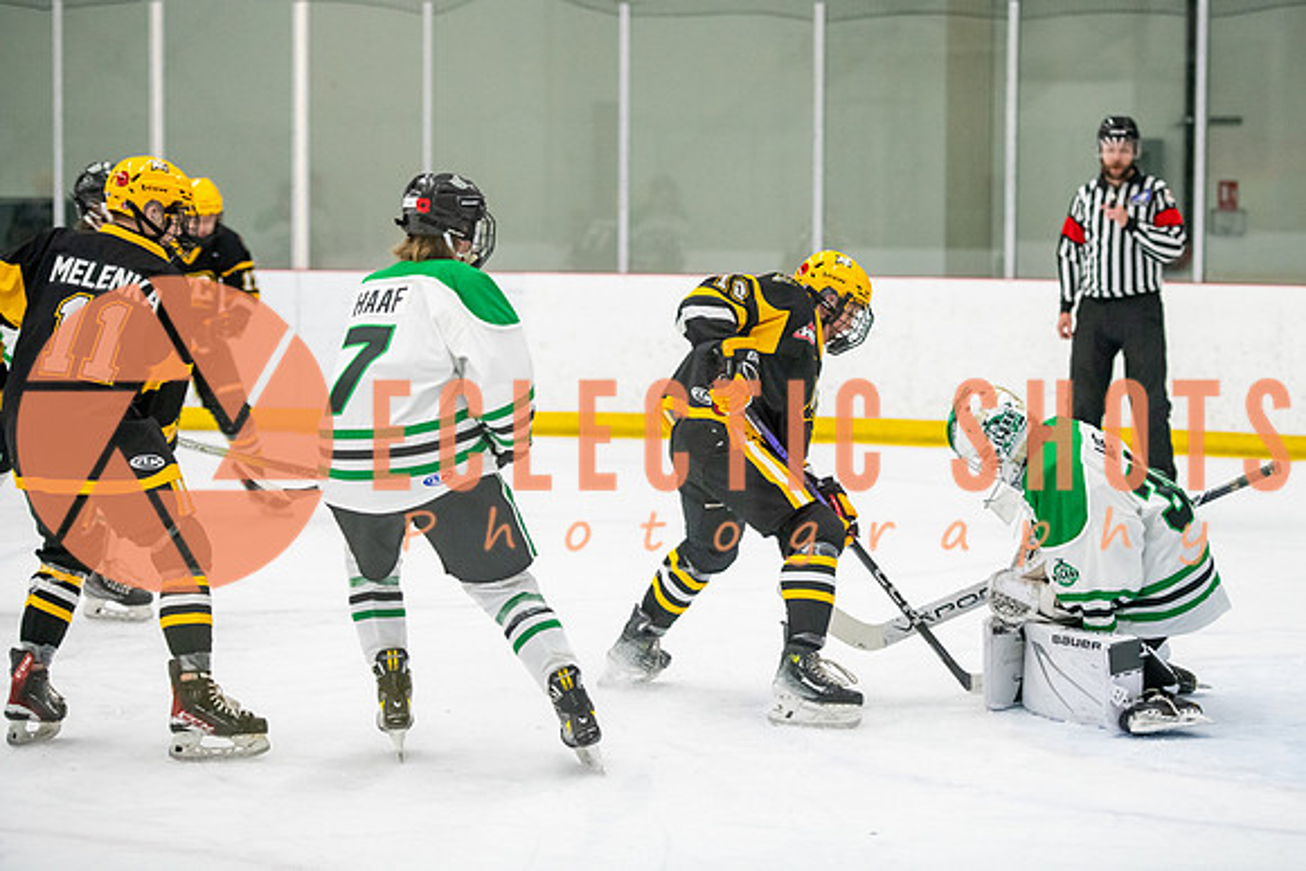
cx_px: 759
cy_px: 365
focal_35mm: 114
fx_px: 4133
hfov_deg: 17.9
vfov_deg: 12.0
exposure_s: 1/800
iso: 4000
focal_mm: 98
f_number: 2.8
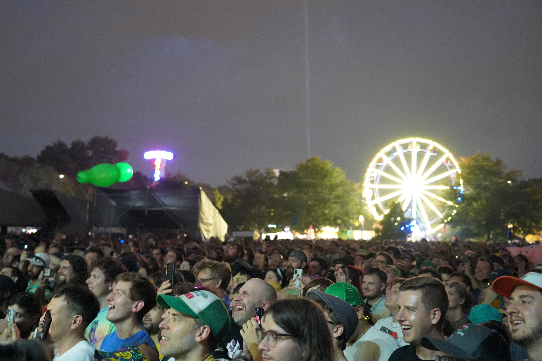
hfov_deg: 42.7
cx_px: 271
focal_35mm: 46
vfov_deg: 29.2
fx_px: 693
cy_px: 180
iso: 12800
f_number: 4
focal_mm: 46
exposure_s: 1/30
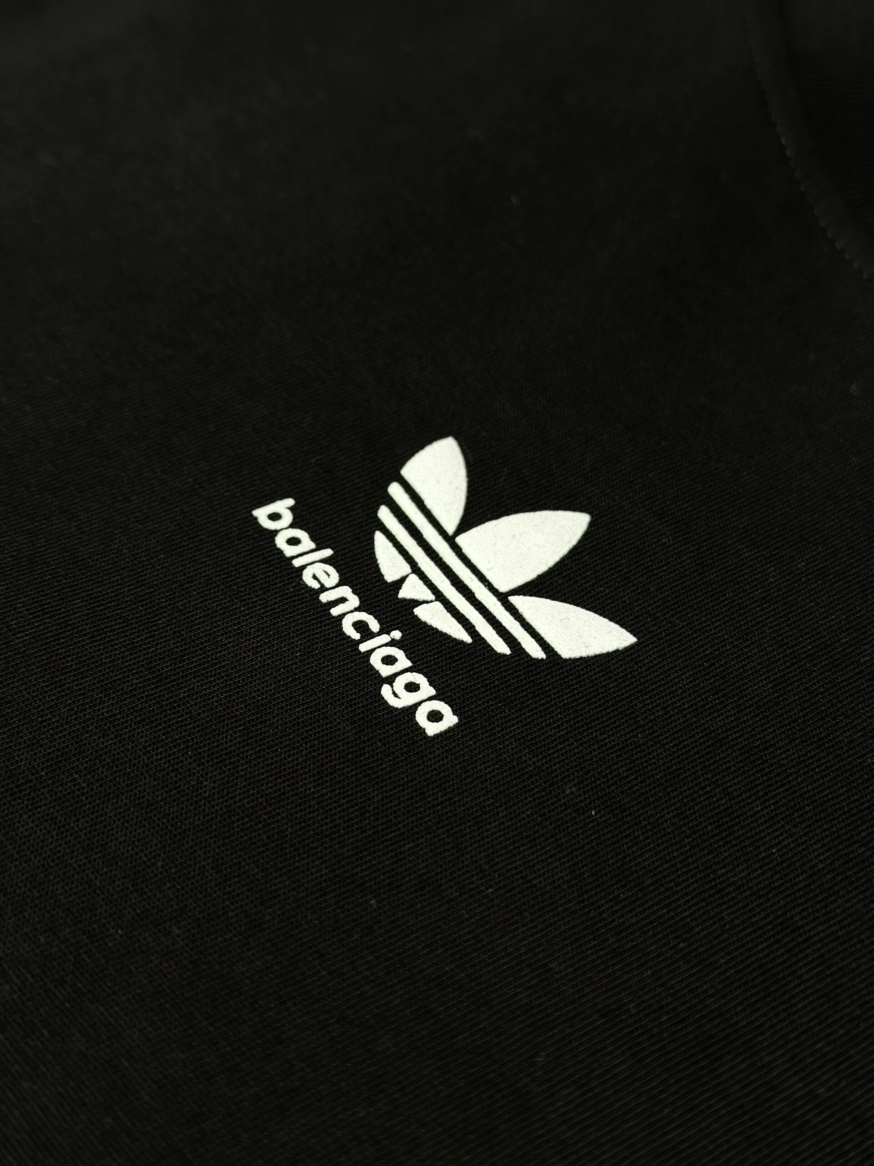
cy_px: 583
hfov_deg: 30.3
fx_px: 1616
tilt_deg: -47.0
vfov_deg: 39.7
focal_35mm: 48
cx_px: 437
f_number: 1.78
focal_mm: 6.86
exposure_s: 1/60
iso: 160
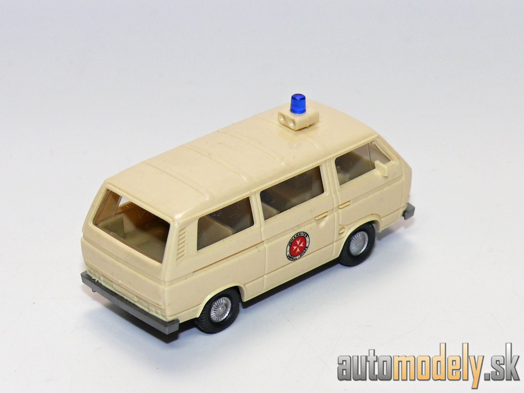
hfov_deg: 14.6
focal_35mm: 135
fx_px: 2044
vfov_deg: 11.0
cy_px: 196
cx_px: 262
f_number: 4
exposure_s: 1/30
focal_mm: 16.1
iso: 100
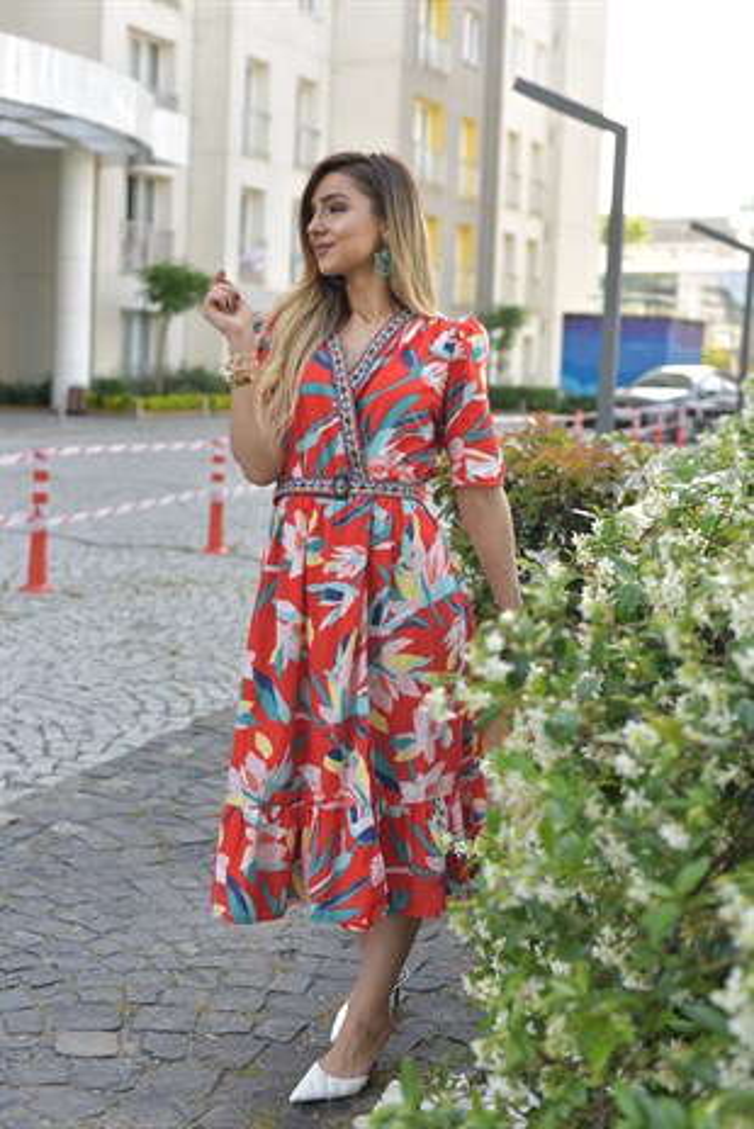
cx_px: 377
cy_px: 564
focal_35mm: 50
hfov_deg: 27.0
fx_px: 1568
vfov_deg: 39.6
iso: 1250
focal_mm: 50
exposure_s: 1/1600
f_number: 3.5
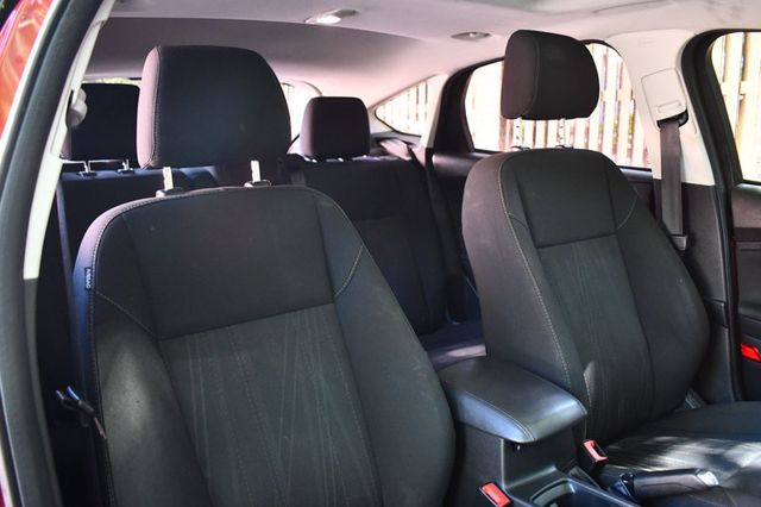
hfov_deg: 62.0
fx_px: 634
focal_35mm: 30
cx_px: 380
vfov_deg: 43.6
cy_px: 254
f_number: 3.5
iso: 3200
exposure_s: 1/60
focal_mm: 20
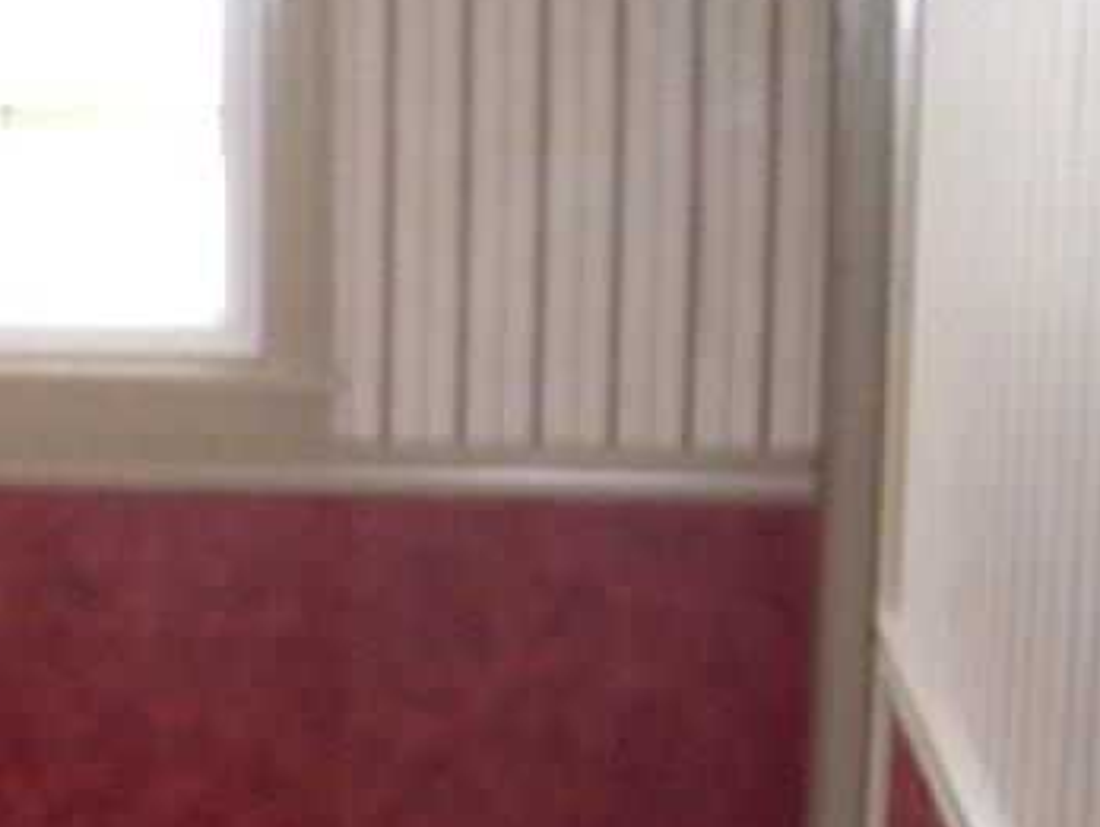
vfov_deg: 13.2
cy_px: 434
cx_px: -105
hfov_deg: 17.0
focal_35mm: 112
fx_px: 3563
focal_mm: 6.2
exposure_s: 1/40
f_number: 2.7
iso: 200
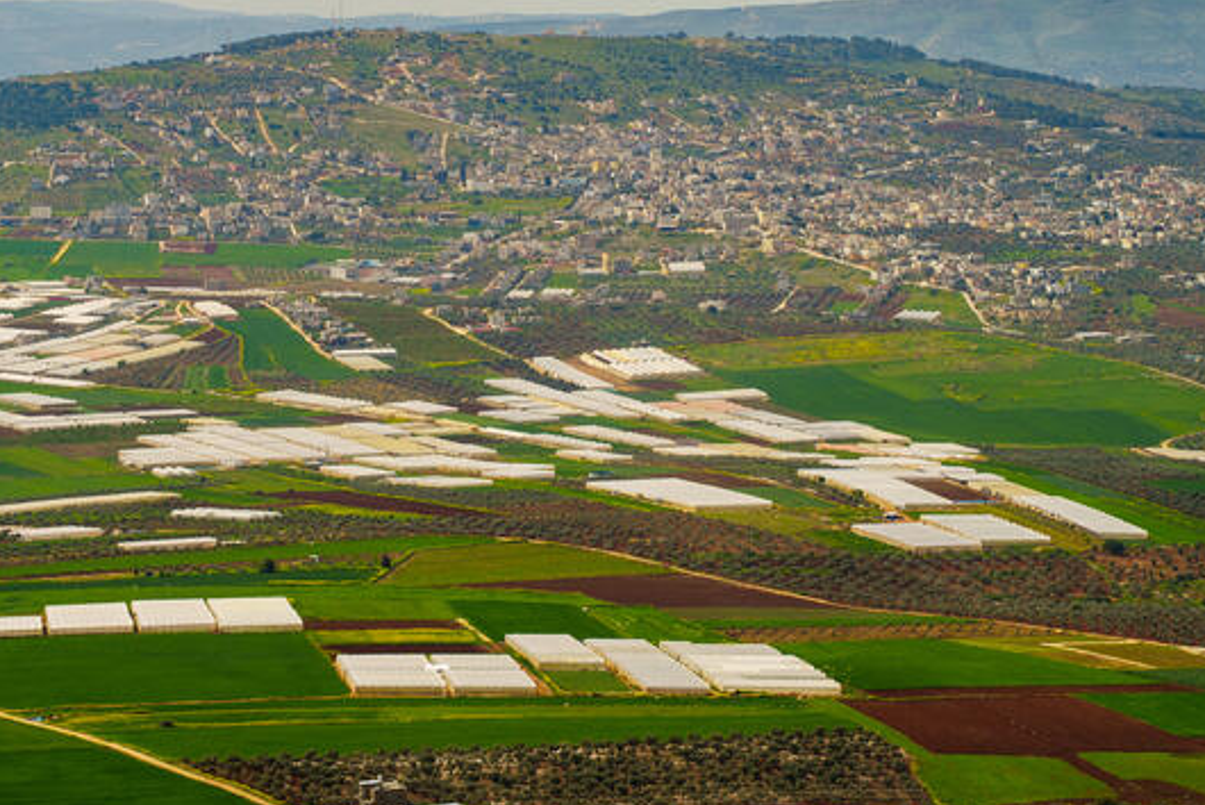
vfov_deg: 12.1
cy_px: 240
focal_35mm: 113
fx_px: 3784
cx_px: 576
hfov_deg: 18.1
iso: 100
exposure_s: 1/250
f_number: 9
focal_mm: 75
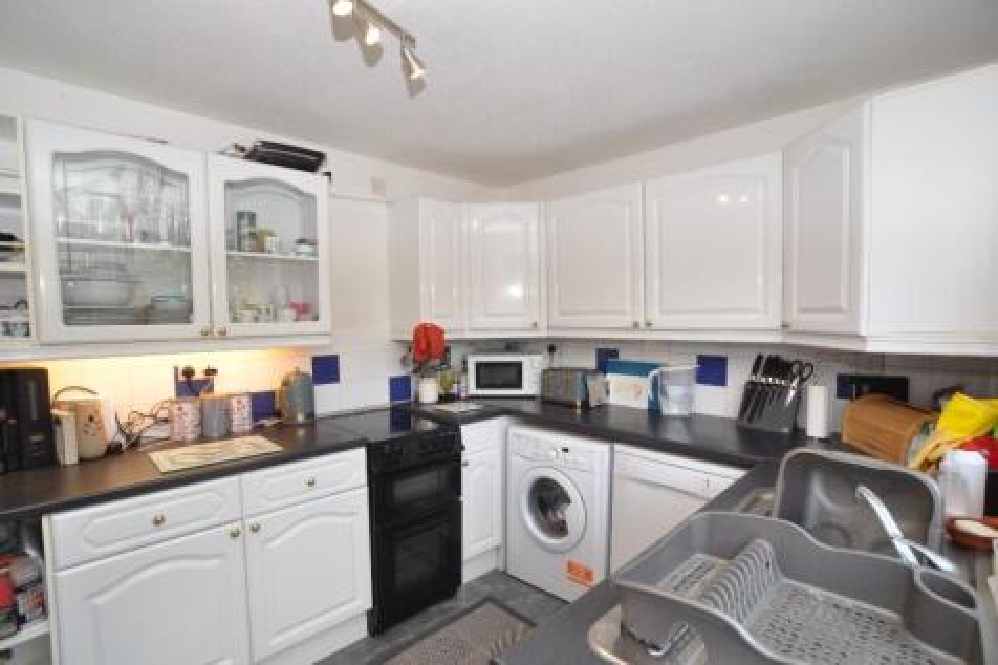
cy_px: 332
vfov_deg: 72.0
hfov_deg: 95.0
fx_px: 457
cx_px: 499
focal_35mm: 16
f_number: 5
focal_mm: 11
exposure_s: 1/100
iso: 400
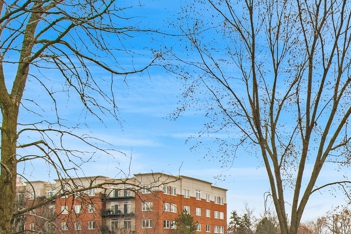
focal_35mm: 44
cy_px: 256
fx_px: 429
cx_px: 348
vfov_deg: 27.9
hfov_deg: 39.4
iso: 200
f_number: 8
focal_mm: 12
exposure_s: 1/125
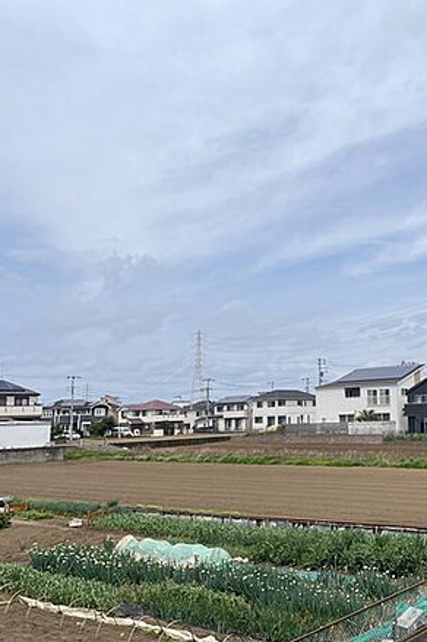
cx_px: 399
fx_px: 659
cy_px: 328
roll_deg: +2.0
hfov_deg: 33.6
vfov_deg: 51.9
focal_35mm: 37
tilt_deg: +8.0
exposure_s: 1/3401
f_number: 1.6
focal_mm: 4.2
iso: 32
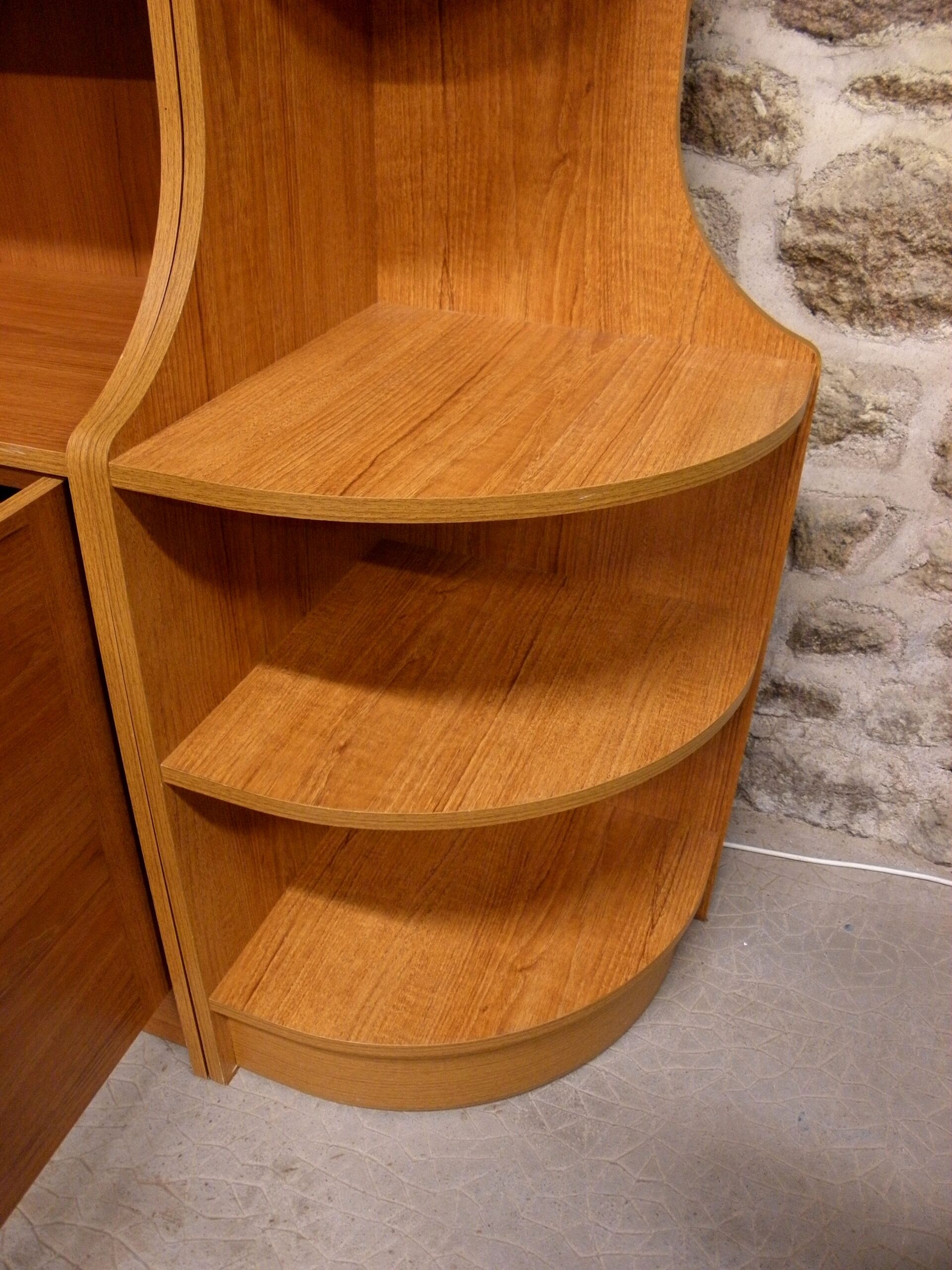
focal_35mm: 28
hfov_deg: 49.7
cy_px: 635
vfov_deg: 63.4
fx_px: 1027
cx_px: 476
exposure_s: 1/8
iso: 250
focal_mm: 5
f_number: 3.5
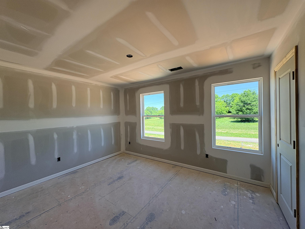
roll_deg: +1.4
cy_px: 114
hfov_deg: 102.1
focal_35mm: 14
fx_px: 123
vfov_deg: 85.7
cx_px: 152
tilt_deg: -1.1
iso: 64
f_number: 2.2
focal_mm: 2.22
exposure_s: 1/189
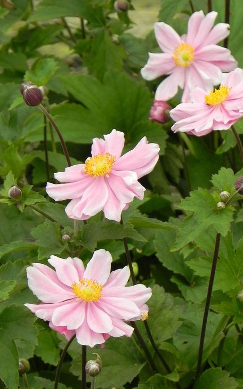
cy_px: 202
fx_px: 2608
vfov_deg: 8.5
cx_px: 155
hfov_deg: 5.3
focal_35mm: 246
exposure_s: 1/320
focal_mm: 37.7
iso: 160
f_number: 5
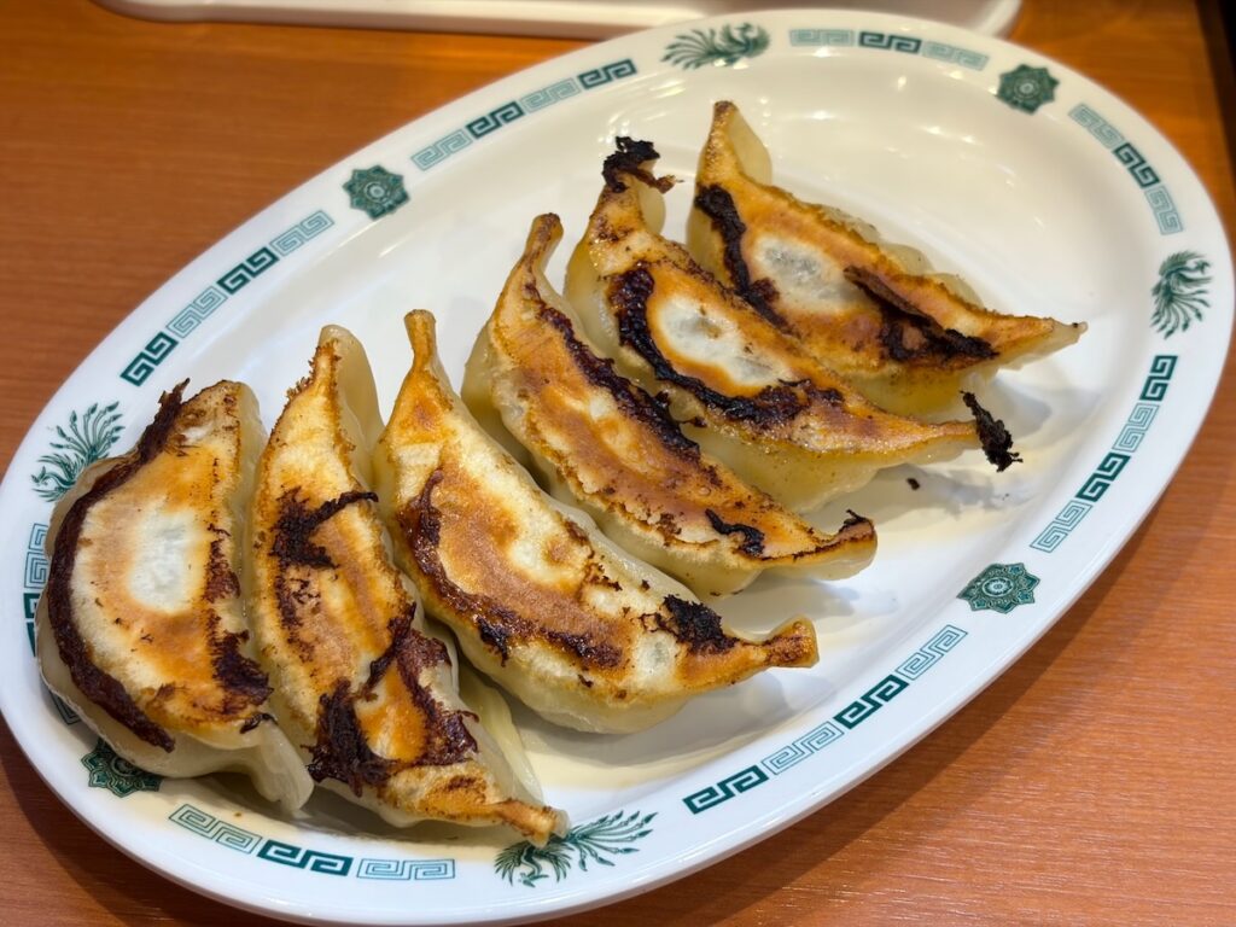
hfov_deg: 36.8
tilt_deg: -45.7
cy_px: 464
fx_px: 1857
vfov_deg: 28.0
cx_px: 618
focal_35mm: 52
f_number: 1.6
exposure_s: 1/100
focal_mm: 5.96
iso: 40
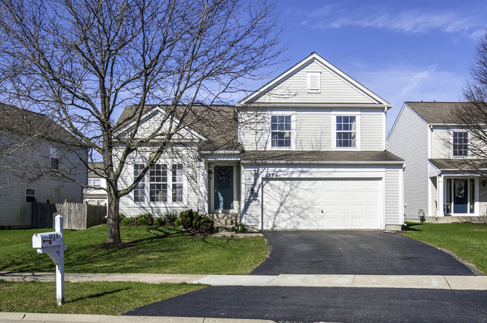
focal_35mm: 30
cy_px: 162
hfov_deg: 62.0
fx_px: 405
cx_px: 244
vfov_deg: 43.5
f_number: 9
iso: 640
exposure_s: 1/2000
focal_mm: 20
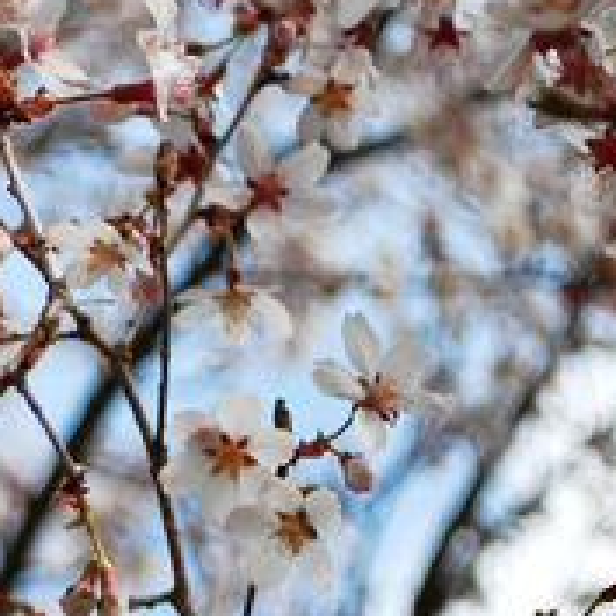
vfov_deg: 4.9
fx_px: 7171
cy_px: 835
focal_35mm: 356
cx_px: -793
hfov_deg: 4.8
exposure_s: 1/400
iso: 400
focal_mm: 55
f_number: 5.6
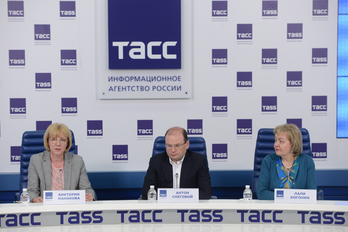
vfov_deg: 12.5
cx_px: 174
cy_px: 116
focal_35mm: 110
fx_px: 1063
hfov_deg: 18.6
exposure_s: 1/250
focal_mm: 110
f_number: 4
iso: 1600
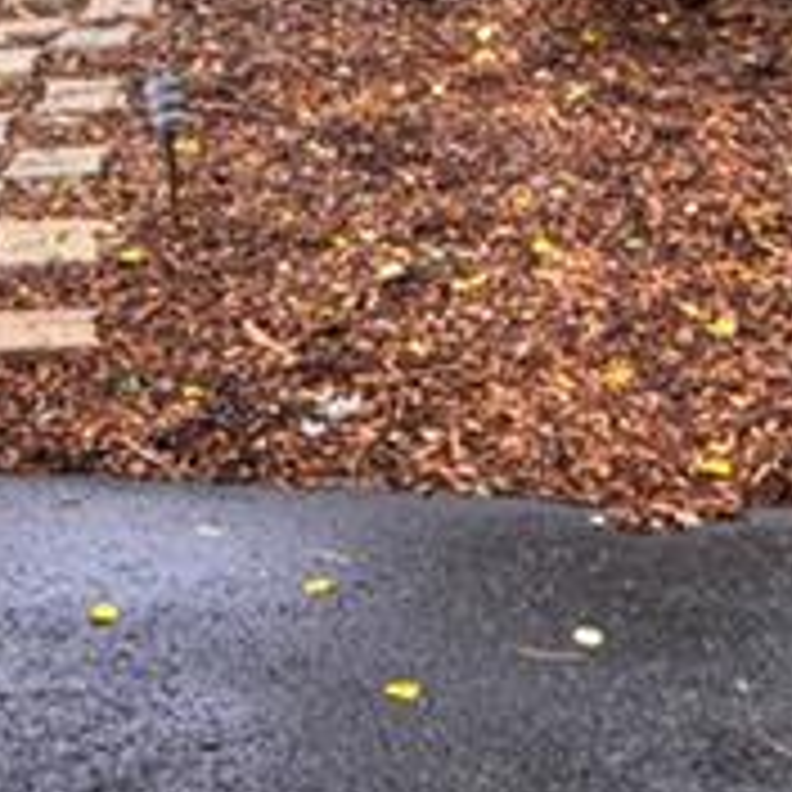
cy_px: -533
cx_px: 230
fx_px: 2109
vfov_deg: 18.0
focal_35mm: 81
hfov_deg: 21.1
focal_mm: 11
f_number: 4
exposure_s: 1/60
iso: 100
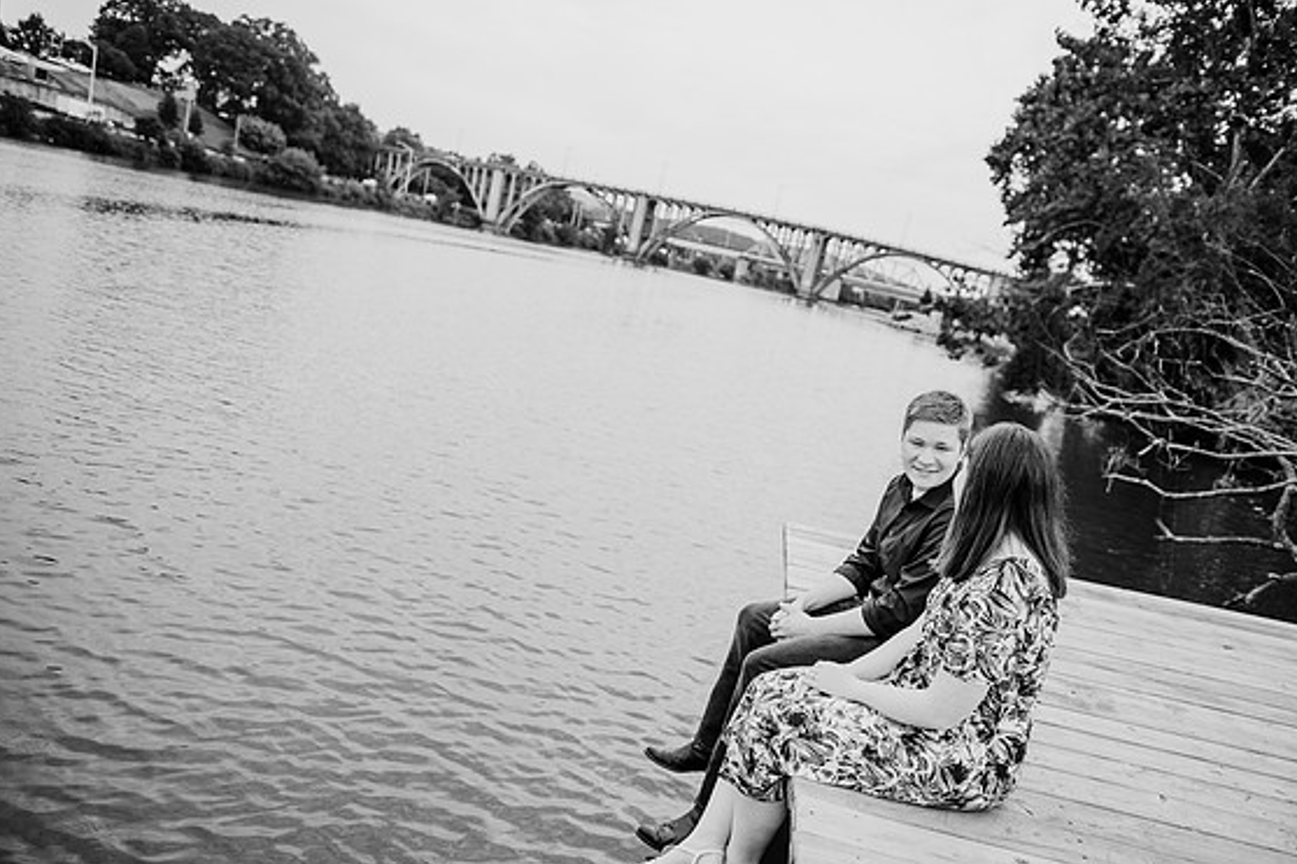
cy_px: 448
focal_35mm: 25
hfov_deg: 71.5
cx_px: 640
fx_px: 900
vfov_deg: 51.2
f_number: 2.8
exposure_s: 1/800
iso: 200
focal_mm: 24
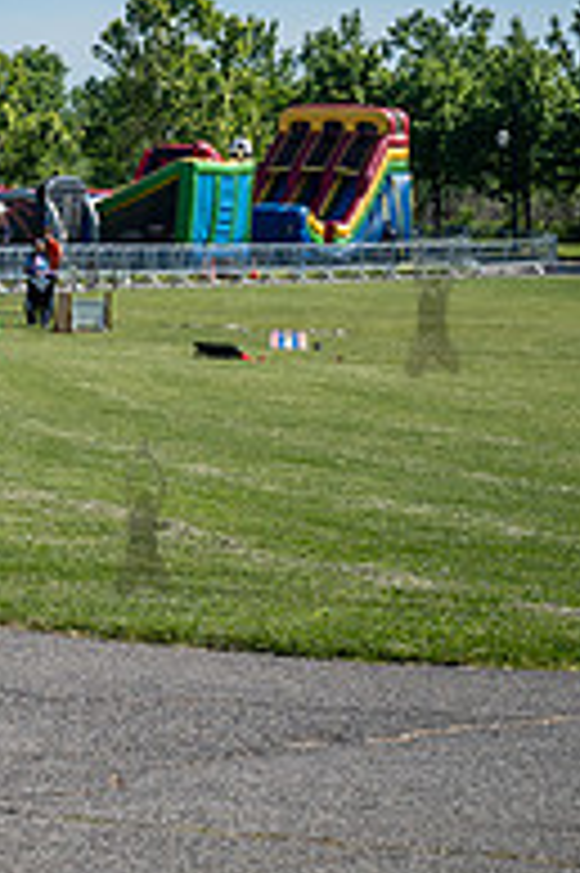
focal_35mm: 158
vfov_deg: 13.0
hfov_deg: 8.4
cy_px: 297
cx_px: -441
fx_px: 3825
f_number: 4.5
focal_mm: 52
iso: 160
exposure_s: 1/1600
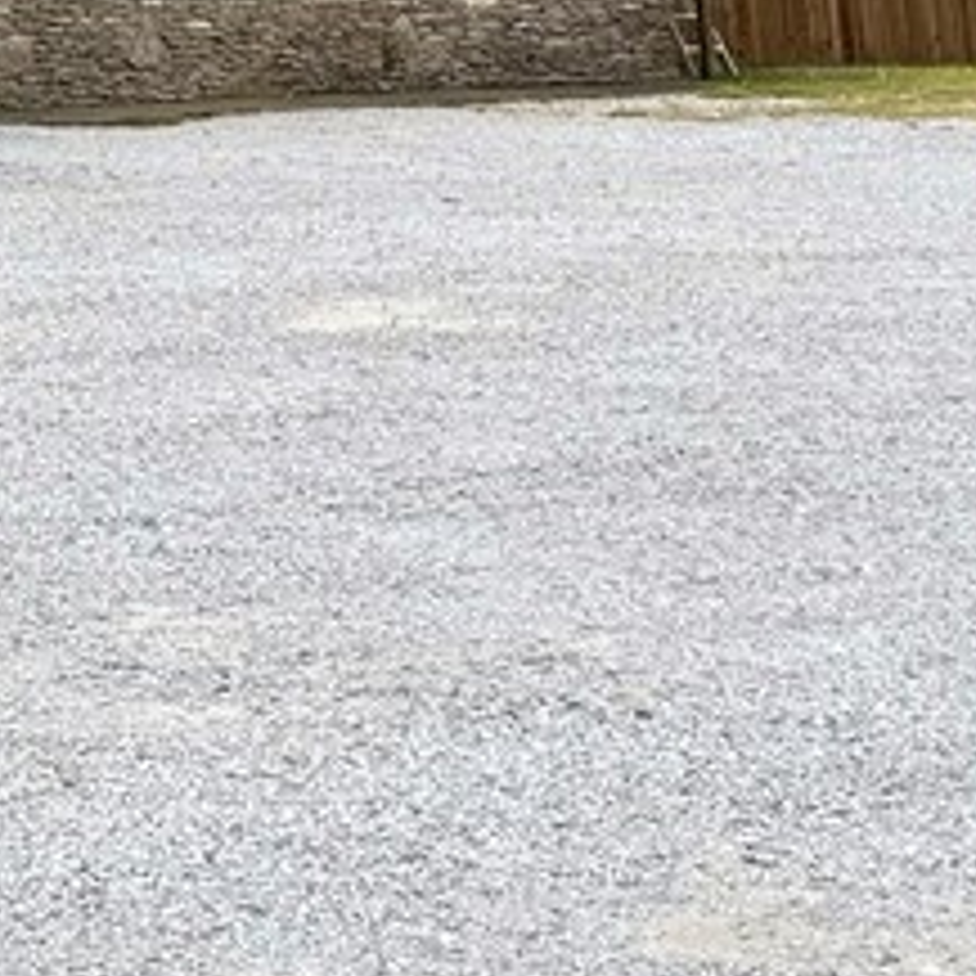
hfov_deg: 14.0
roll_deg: +0.5
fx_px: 3190
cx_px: -1115
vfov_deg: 16.0
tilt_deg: +6.1
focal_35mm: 100
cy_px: -468
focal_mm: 6.76
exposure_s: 1/5319
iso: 80
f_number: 1.78
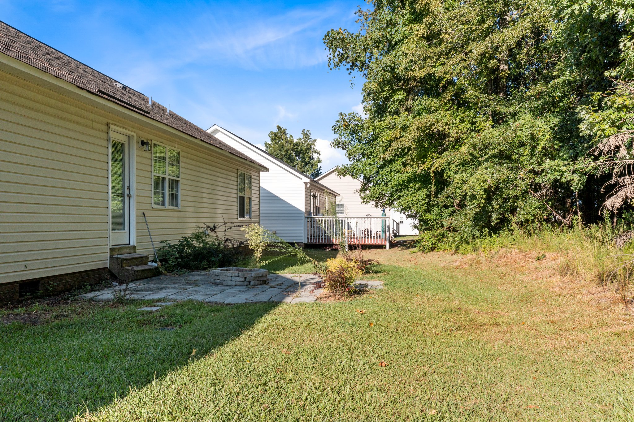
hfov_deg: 65.5
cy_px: 211
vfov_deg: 46.4
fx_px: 493
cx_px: 317
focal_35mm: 28
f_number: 5.6
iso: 100
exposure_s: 1/500
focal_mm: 10.26
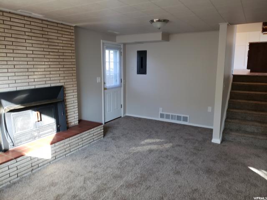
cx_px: 134
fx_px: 201
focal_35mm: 26
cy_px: 100
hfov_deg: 67.3
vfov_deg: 53.1
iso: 200
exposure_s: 1/60
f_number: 2.4
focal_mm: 4.3
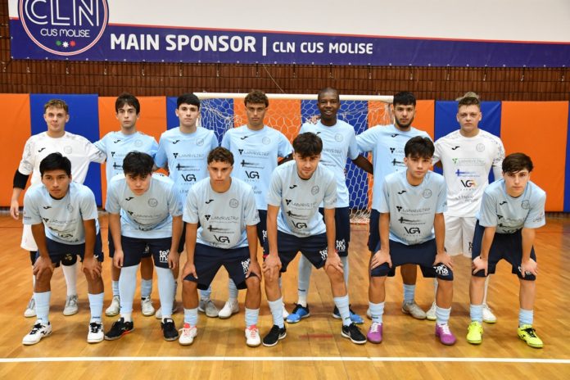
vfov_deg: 34.2
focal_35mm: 39
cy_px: 190
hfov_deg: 49.6
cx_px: 285
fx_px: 617
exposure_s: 1/125
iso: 2500
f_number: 5.6
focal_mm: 26
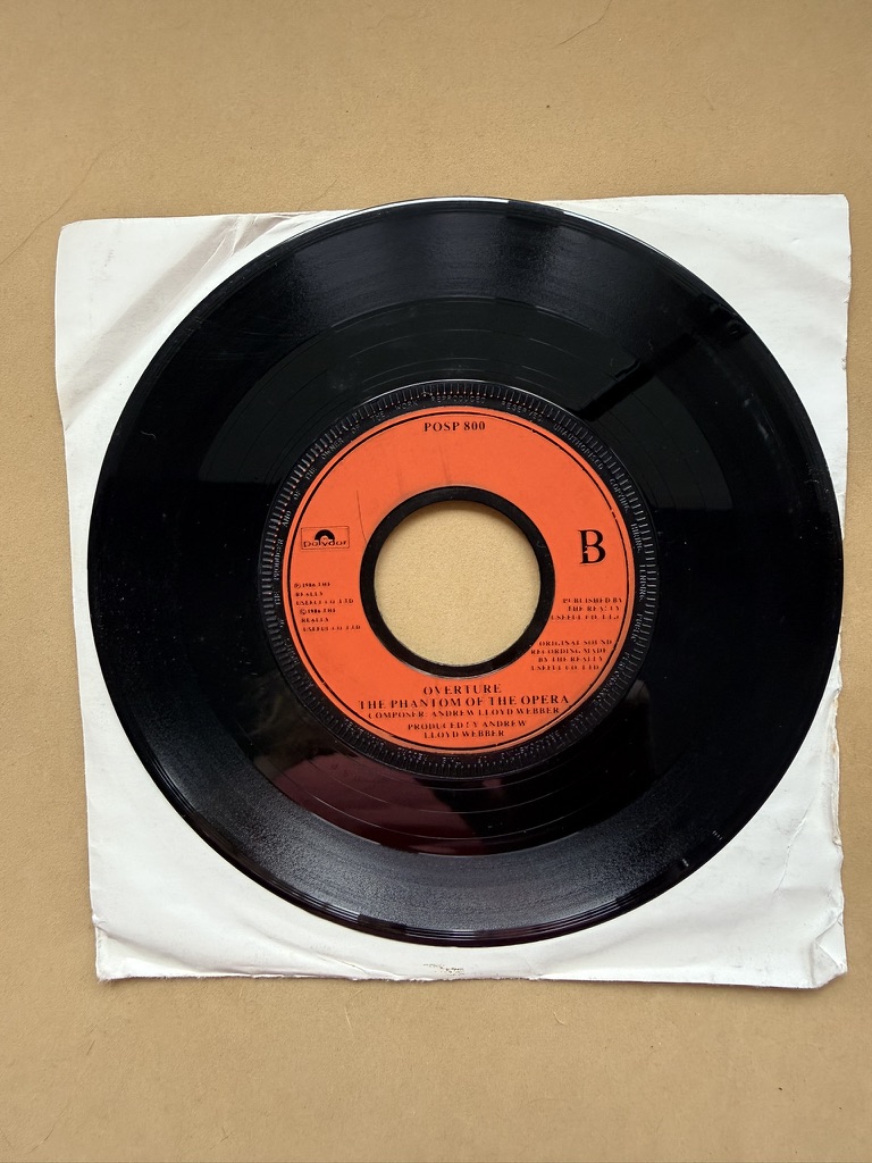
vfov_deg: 71.6
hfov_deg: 56.8
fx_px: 806
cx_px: 436
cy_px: 582
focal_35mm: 24
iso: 160
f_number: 2.2
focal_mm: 2.22
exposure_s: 1/99
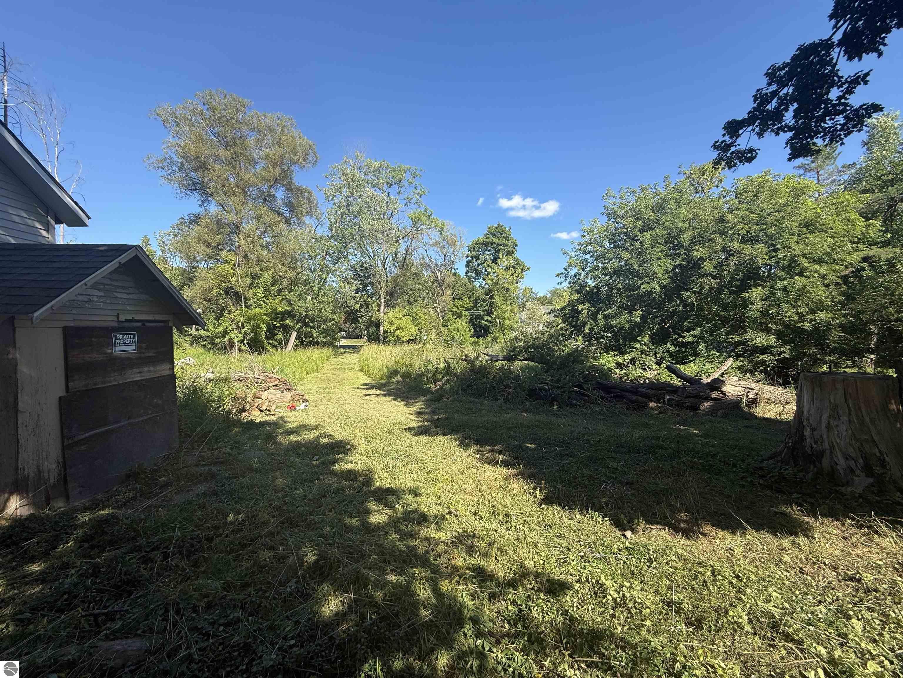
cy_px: 339
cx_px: 452
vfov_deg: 85.7
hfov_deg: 102.1
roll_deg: +0.7
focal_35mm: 14
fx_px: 365
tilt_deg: -1.9
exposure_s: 1/779
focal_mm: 2.22
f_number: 2.2
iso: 50
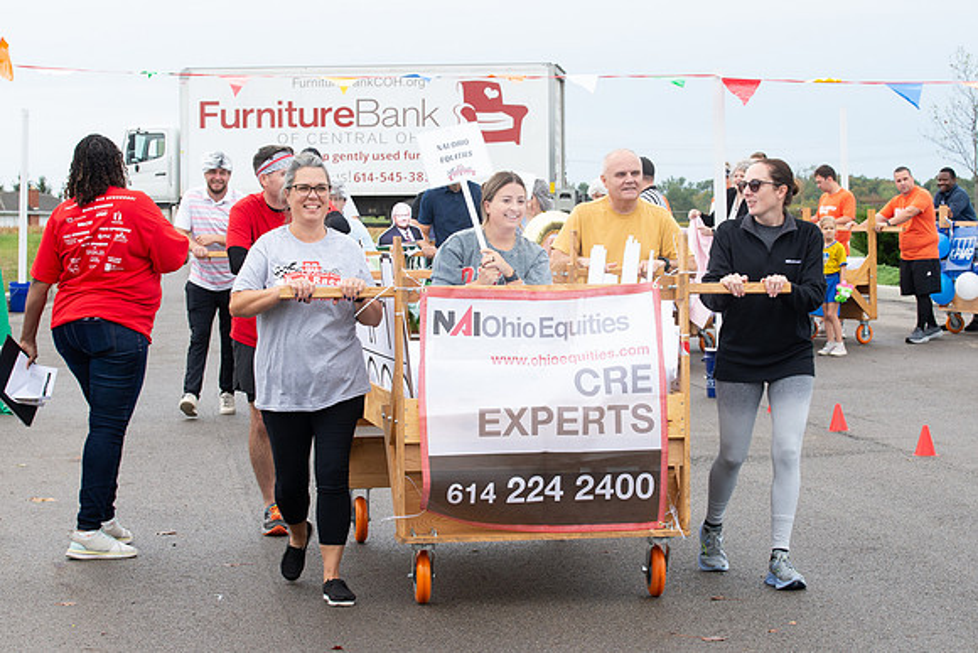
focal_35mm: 103
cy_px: 317
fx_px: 2790
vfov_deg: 13.3
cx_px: 505
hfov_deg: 19.9
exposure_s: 1/160
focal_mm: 75
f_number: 10
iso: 640
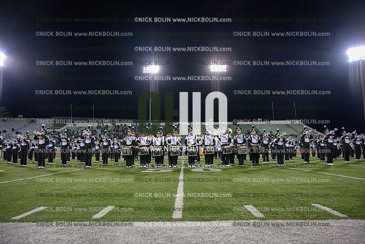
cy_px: 122
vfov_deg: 53.2
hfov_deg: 73.7
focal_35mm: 24
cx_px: 182
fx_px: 243
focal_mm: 24
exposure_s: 1/1000
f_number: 4
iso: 5000
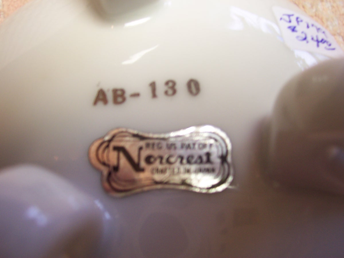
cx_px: 172
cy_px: 129
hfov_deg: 50.1
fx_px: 368
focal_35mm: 37
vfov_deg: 38.7
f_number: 2.8
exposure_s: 1/30
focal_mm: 5.6
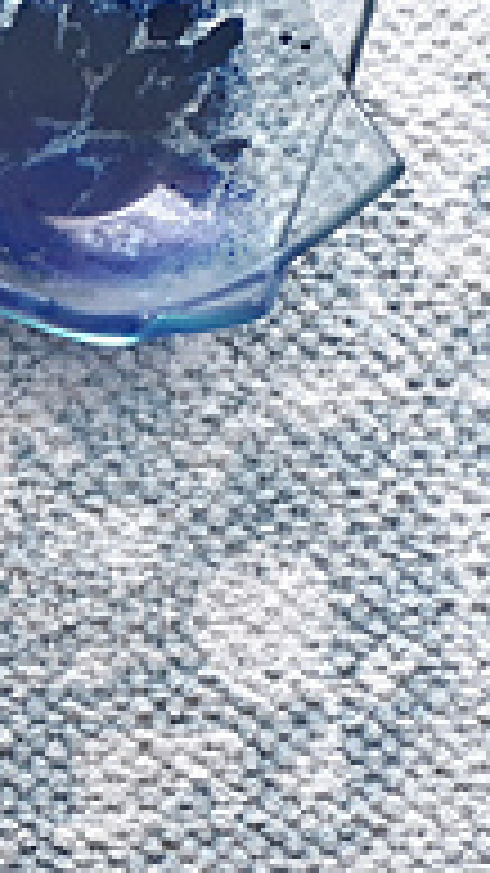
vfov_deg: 21.9
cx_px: -616
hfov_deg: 10.9
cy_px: 621
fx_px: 2242
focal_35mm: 97
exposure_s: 1/50
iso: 200
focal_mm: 3.6
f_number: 1.9
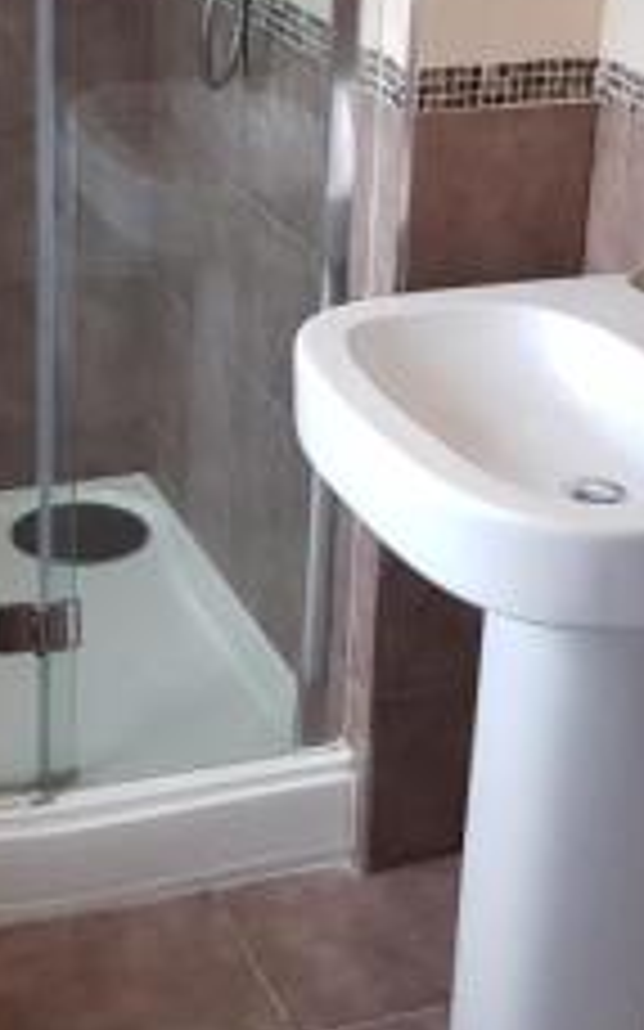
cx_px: 390
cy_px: 268
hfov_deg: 18.6
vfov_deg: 29.0
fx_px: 1967
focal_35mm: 70
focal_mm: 4.2
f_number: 1.7
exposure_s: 1/50
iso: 160
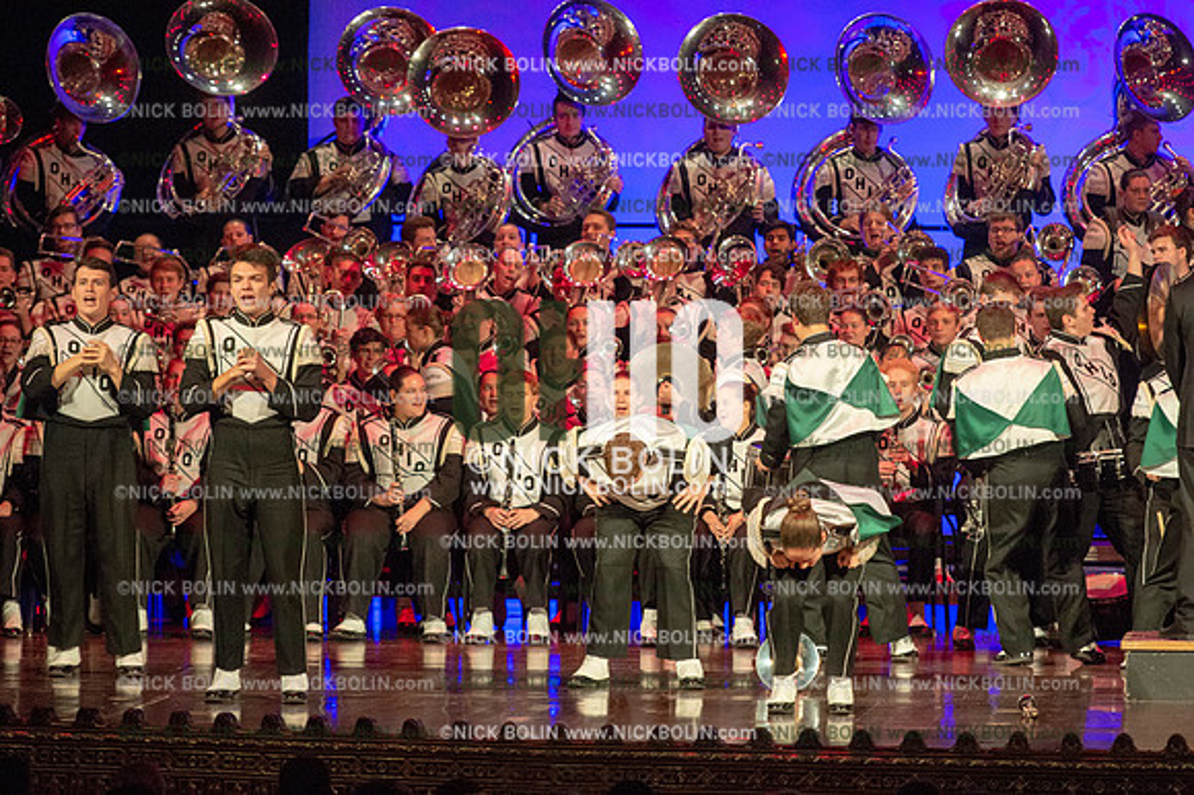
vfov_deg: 6.5
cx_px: 597
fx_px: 6961
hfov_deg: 9.8
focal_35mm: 210
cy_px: 398
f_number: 5.6
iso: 8000
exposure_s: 1/320
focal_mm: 210
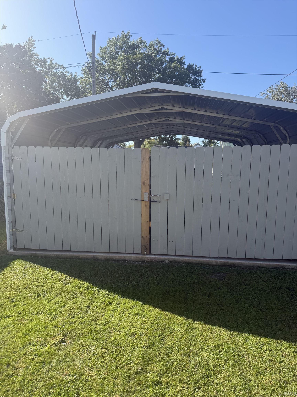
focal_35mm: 24
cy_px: 198
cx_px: 148
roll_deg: -2.9
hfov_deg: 56.8
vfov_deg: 71.6
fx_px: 275
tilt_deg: -9.1
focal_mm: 6.76
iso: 80
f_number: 1.78
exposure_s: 1/2110
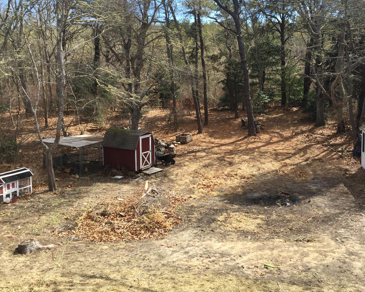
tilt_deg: -9.6
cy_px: 125
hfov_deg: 47.9
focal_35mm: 38
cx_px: 202
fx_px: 410
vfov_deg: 39.1
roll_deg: +0.6
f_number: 2.2
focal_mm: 4.15
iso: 32
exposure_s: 1/842
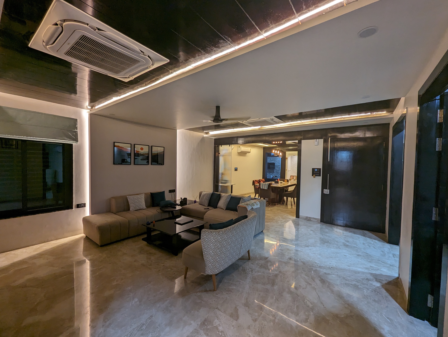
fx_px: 168
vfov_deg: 90.1
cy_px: 168
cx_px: 224
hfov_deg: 106.1
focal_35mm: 13
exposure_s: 1/25
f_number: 2.2
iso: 111
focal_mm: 1.95
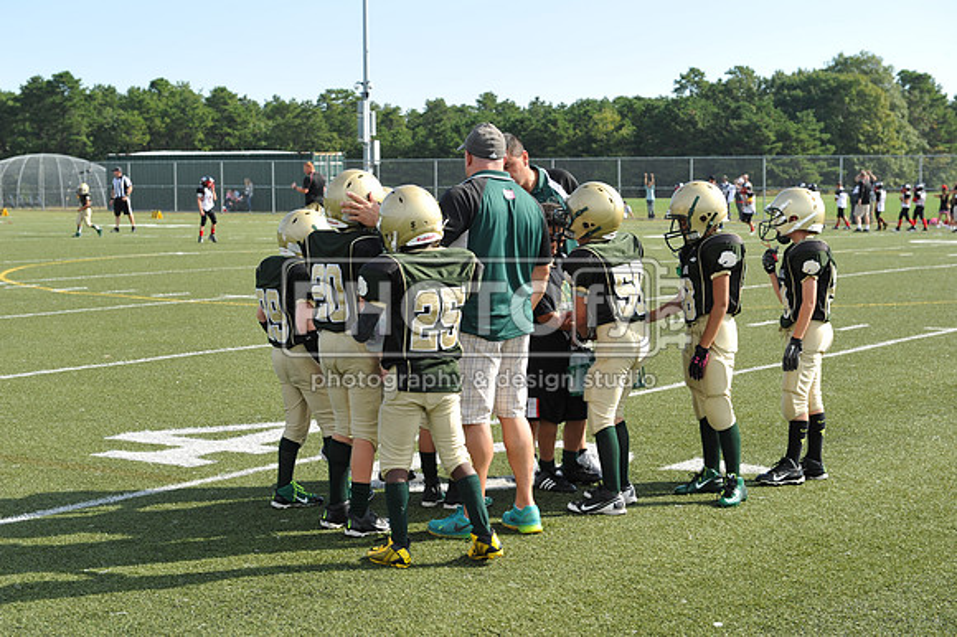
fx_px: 1860
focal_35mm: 70
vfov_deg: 19.4
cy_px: 318
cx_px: 478
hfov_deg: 28.9
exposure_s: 1/200
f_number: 8
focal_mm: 70
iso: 200
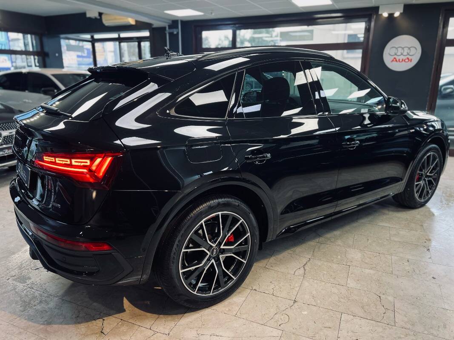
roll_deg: +0.3
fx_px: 341
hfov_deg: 67.3
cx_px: 227
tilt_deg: -16.2
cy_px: 170
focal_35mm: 26
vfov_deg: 53.1
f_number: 1.5
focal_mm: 5.7
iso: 100
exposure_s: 1/50
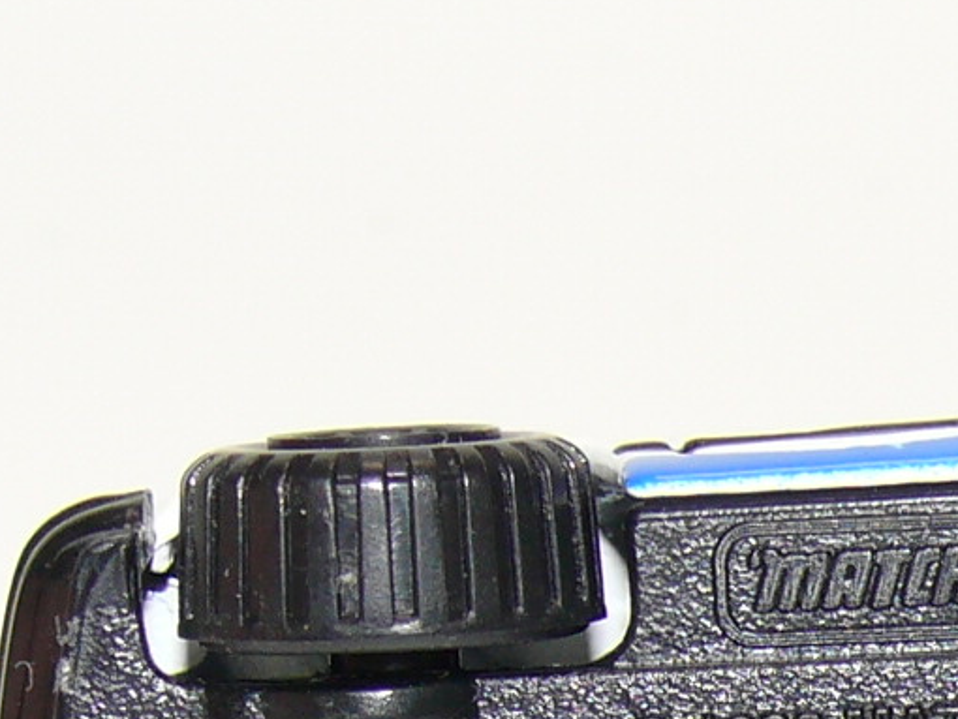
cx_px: 1296
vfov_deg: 4.3
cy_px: 843
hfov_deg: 5.7
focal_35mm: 345
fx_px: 9552
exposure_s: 1/30
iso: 100
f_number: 4
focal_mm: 14
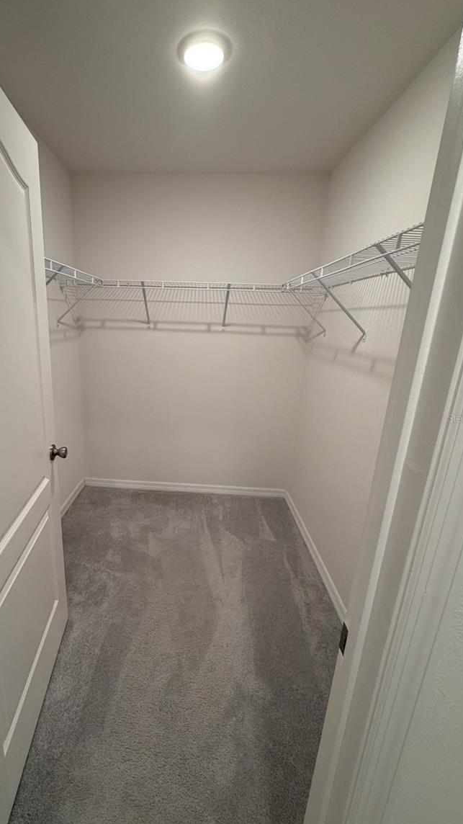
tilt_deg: -15.8
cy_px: 418
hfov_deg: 66.1
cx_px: 174
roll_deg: -2.2
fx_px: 349
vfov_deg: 99.4
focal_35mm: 16
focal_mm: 2.22
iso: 250
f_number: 2.2
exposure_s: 1/120
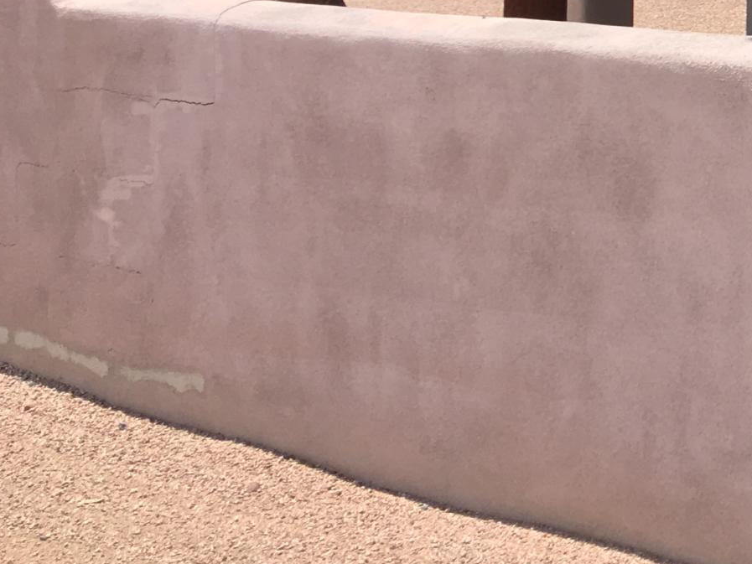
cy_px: -84
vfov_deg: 14.8
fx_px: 2108
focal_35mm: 97
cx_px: 1184
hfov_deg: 17.7
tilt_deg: -1.9
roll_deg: -0.7
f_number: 2.2
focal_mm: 4.15
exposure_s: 1/916
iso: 25
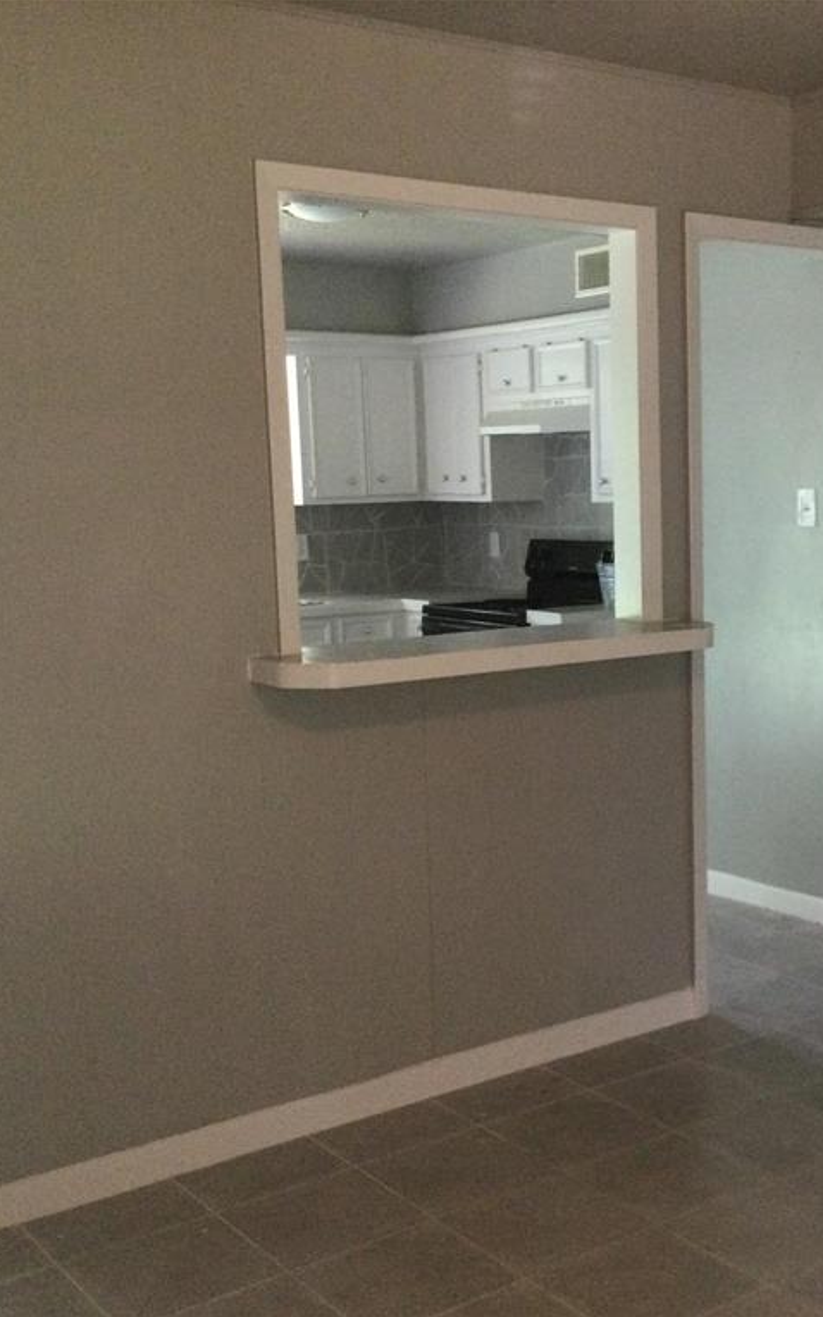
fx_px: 1579
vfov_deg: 45.3
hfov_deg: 28.6
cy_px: 659
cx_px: 649
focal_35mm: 44
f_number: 2.4
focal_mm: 3.3
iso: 125
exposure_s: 1/30
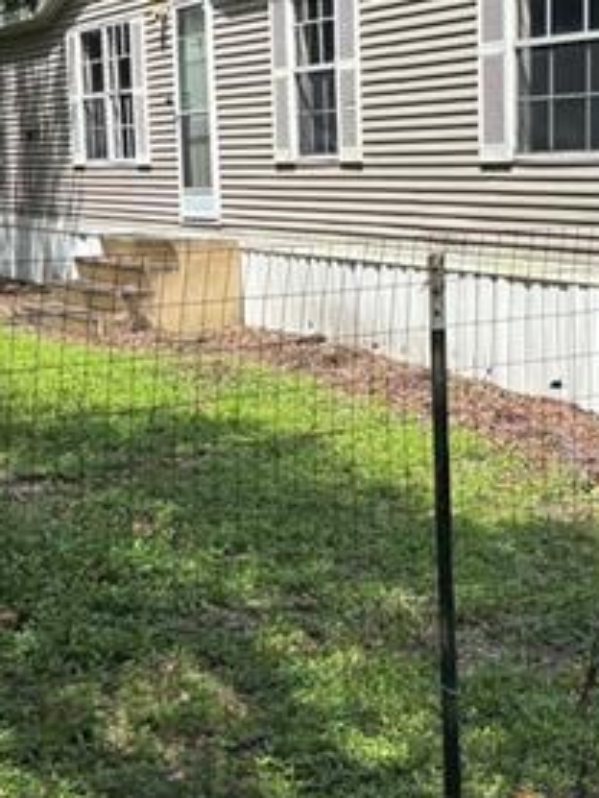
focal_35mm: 72
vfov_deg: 27.0
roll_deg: +1.8
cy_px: 412
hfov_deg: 20.4
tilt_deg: -9.5
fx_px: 1660
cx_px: 363
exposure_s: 1/1783
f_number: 1.6
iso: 50
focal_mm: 5.96
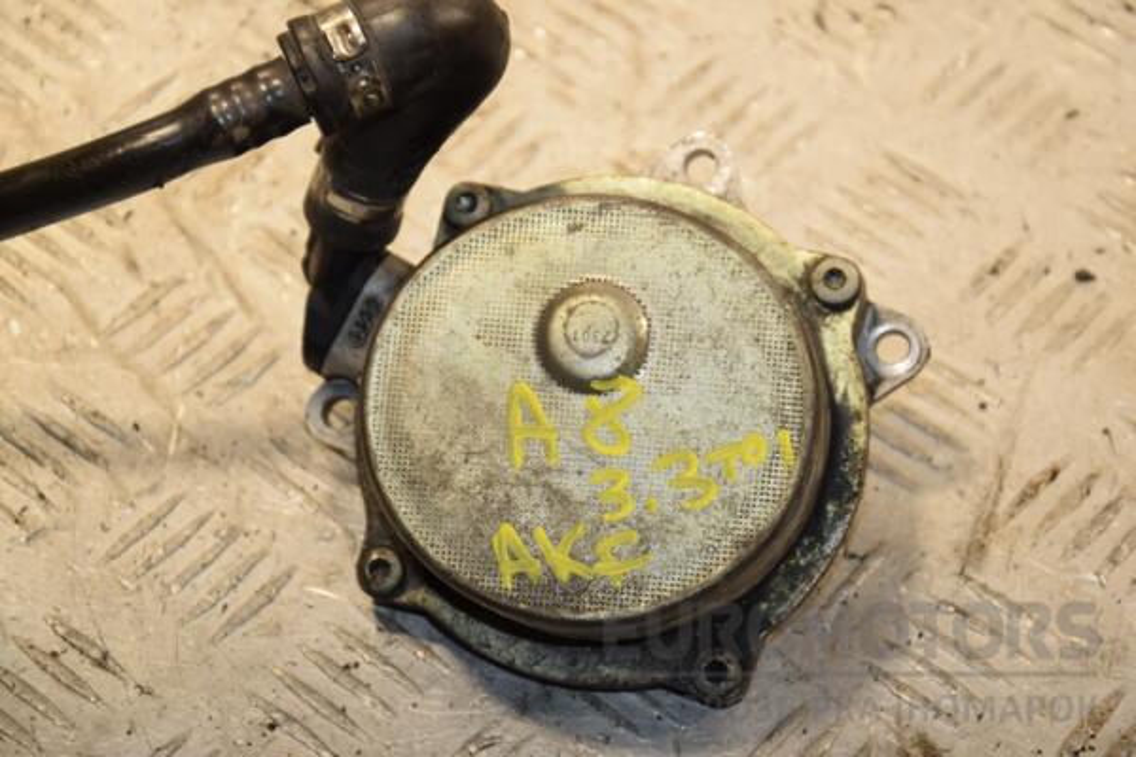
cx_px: 568
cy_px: 378
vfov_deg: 11.4
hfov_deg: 17.1
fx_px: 3786
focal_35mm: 120
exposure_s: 1/200
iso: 800
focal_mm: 80
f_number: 6.3
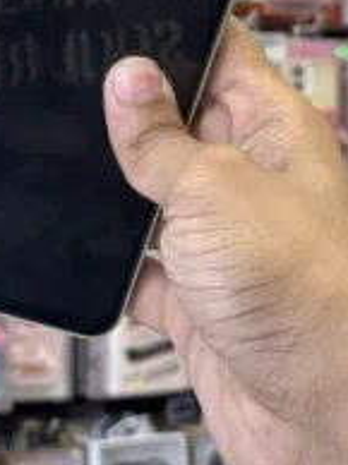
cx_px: 96
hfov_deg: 14.9
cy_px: 67
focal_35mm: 99
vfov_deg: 19.6
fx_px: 1330
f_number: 1.78
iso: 64
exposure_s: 1/218
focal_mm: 6.76
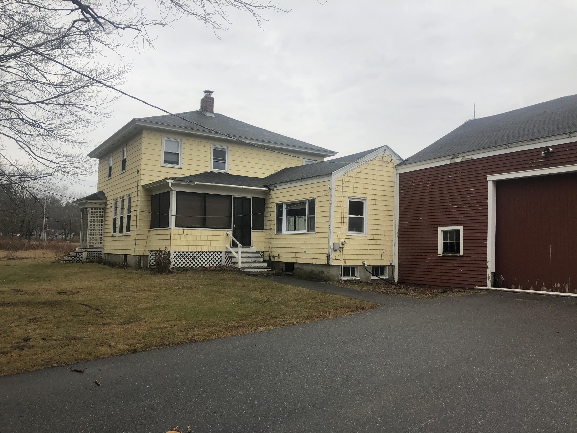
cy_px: 216
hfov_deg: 63.4
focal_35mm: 28
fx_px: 467
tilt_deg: +3.4
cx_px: 288
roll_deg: -0.4
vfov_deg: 49.7
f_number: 1.8
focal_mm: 3.99
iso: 20
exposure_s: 1/256
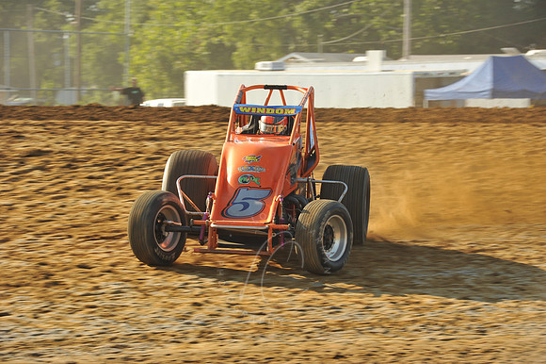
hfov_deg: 12.1
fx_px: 2577
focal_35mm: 170
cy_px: 182
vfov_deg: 8.1
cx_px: 273
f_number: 9
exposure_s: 1/320
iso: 400
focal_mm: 170
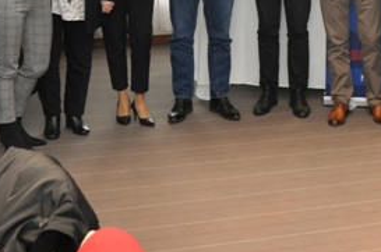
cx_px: 395
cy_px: -42
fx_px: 835
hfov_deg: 24.4
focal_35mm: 79
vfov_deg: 16.6
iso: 800
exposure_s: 1/60
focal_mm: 18
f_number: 4
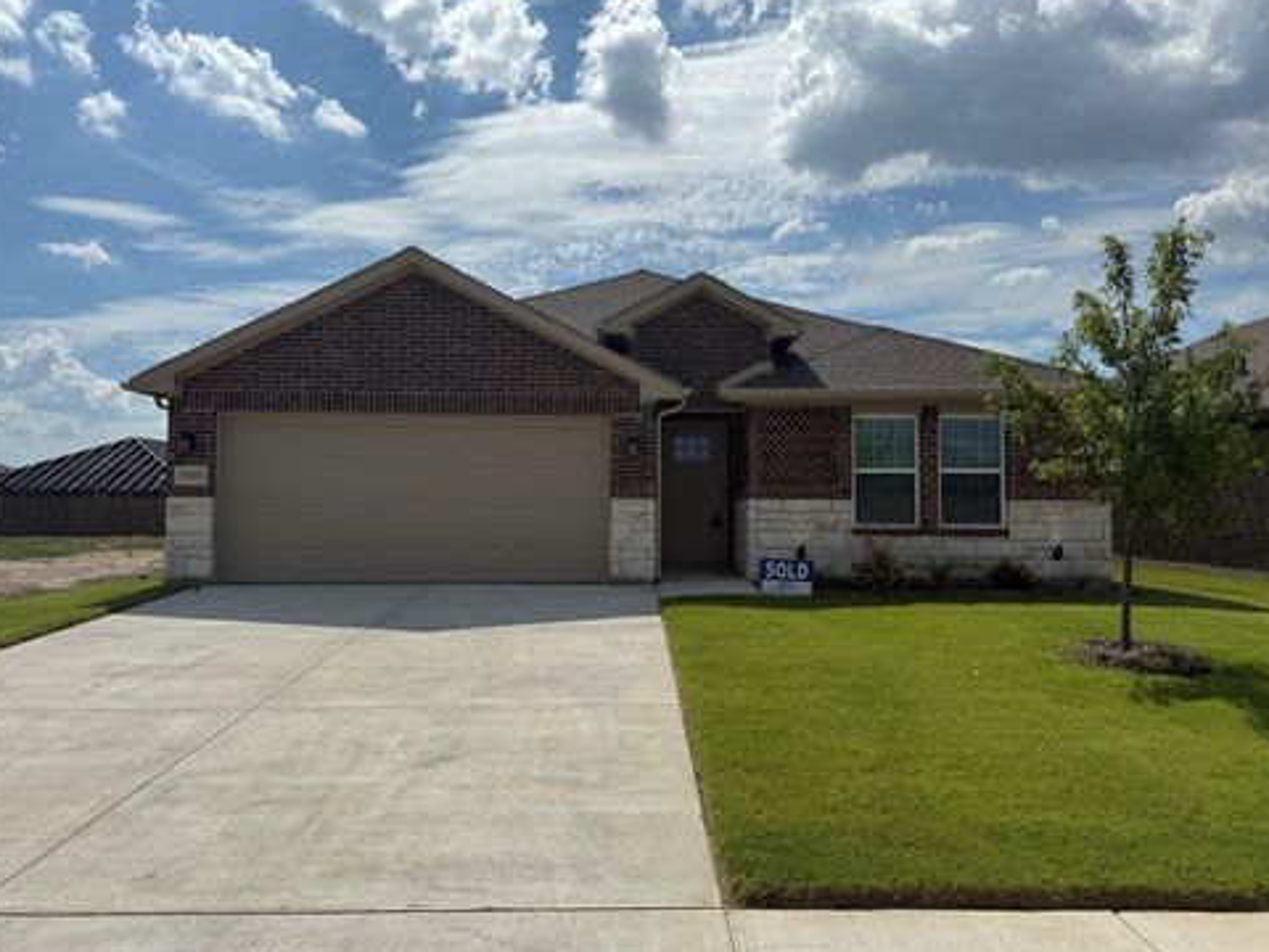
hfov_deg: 69.4
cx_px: 645
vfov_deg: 54.9
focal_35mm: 25
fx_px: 916
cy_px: 464
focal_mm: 6.76
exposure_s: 1/14286
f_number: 1.78
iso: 80
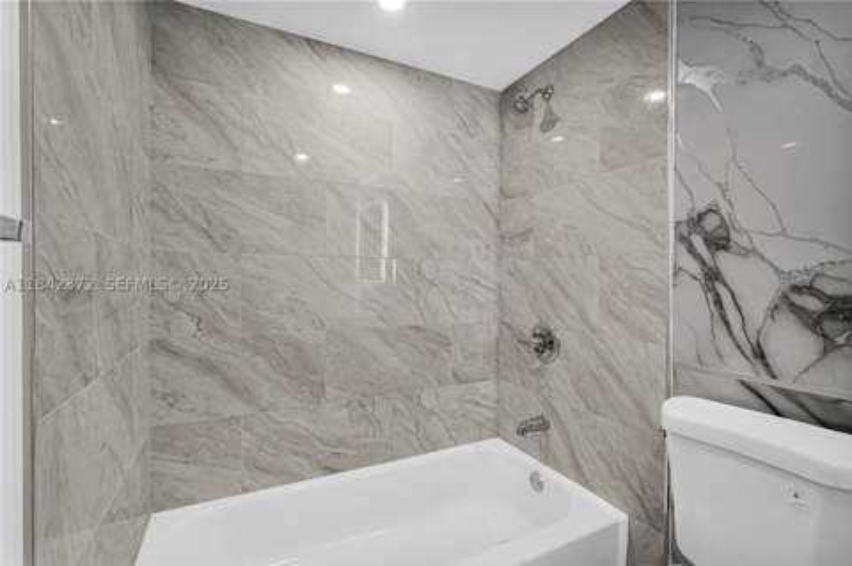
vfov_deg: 73.6
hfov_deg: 96.8
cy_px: 283
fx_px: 378
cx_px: 426
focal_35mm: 16
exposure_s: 1/30
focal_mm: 16
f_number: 8
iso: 250
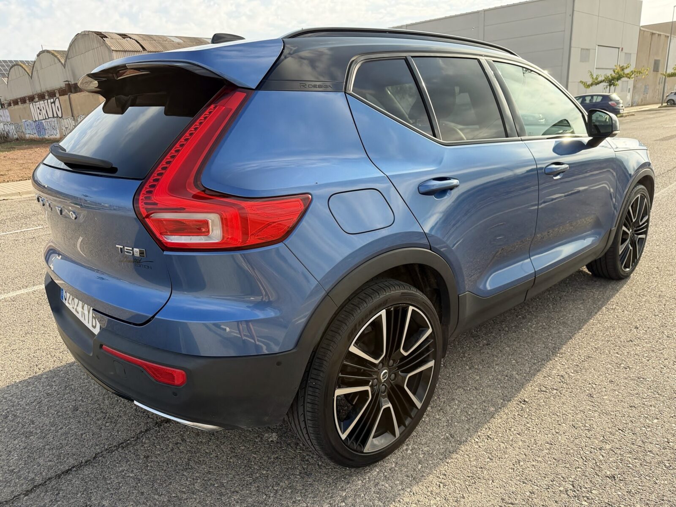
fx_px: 469
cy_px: 254
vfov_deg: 56.8
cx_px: 338
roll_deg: +3.4
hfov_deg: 71.6
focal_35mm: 24
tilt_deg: -16.8
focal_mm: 6.76
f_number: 1.78
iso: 100
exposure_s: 1/1689
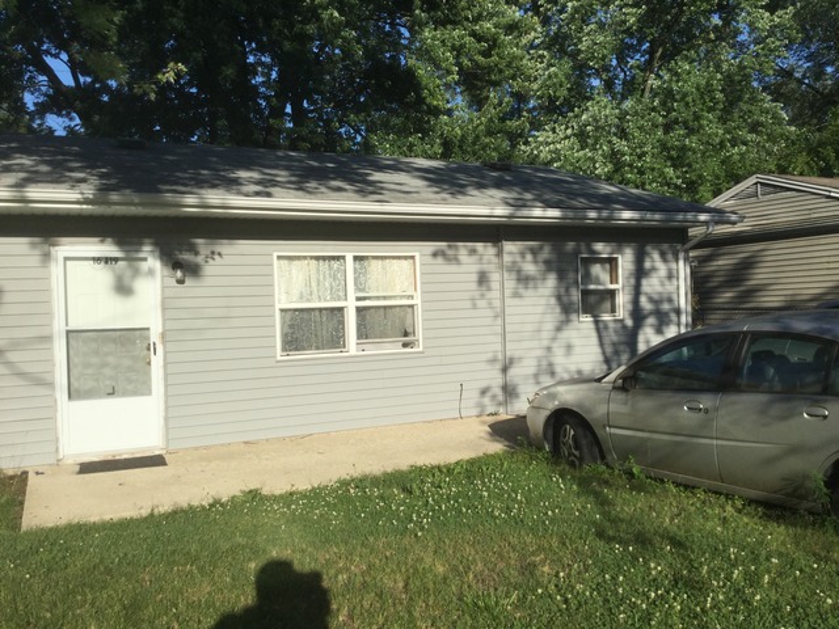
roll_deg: +1.2
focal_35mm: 31
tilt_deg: -1.0
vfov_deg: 45.4
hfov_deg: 58.4
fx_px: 751
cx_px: 420
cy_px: 314
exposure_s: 1/1567
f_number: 2.4
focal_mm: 3.3
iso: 25
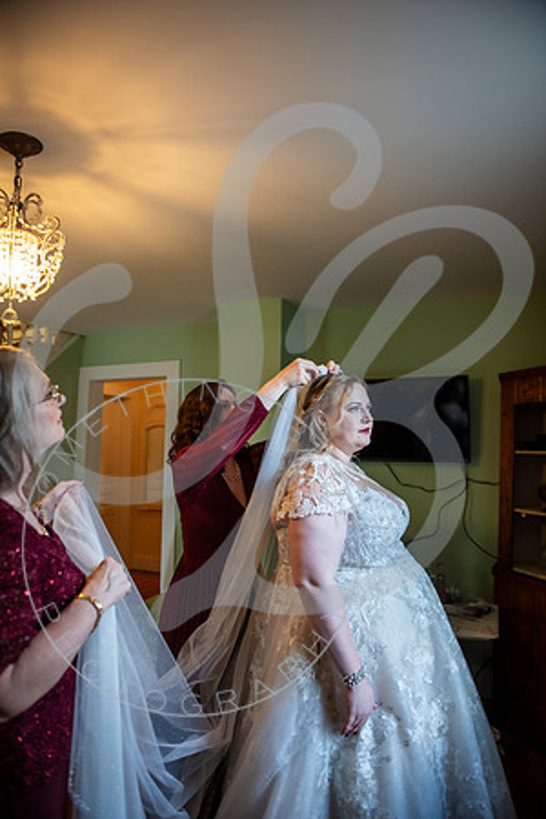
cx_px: 273
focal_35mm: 24
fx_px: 546
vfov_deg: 73.7
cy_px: 410
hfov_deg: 53.1
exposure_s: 1/200
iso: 1600
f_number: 2.8
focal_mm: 24
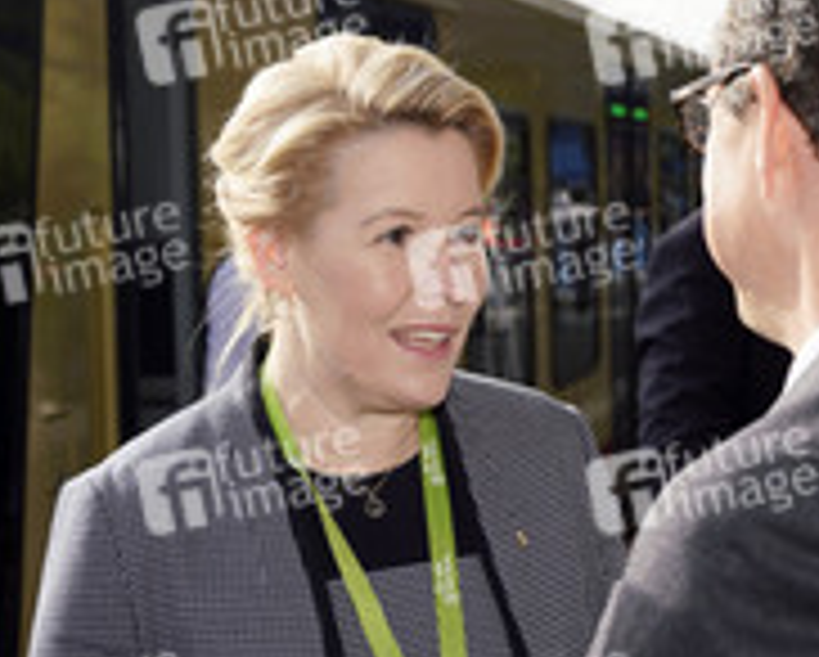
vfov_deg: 15.1
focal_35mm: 102
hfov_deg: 18.7
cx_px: 583
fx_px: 2475
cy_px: 369
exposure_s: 1/320
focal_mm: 44
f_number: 5
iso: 100
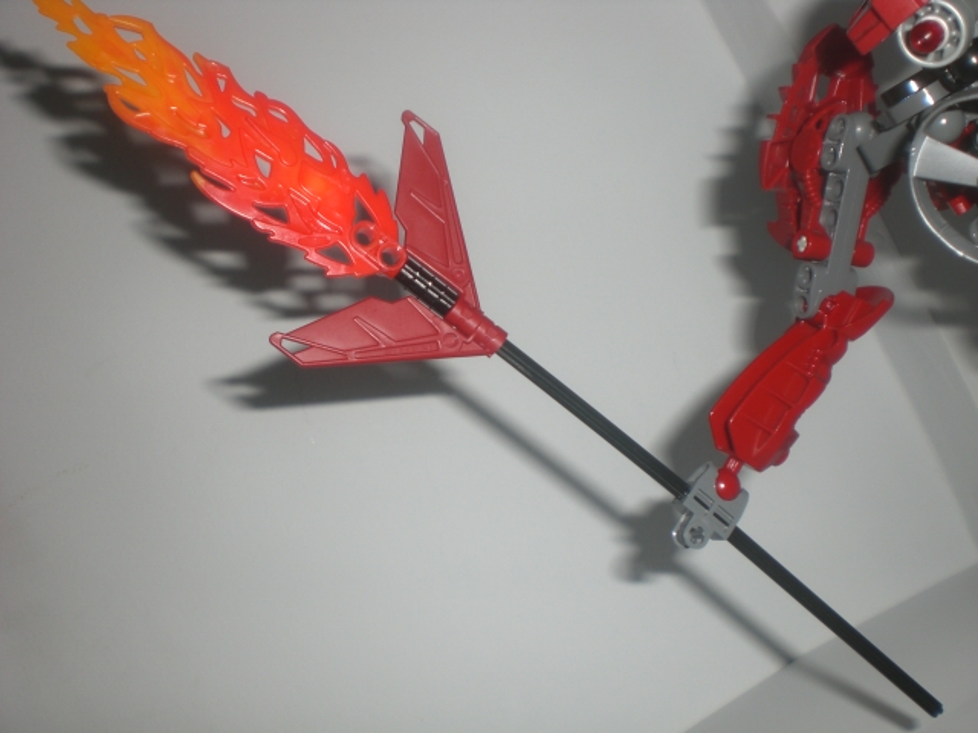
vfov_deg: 37.7
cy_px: 366
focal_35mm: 38
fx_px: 1074
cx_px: 489
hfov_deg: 49.0
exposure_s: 1/60
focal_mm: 6.3
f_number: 3.1
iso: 50
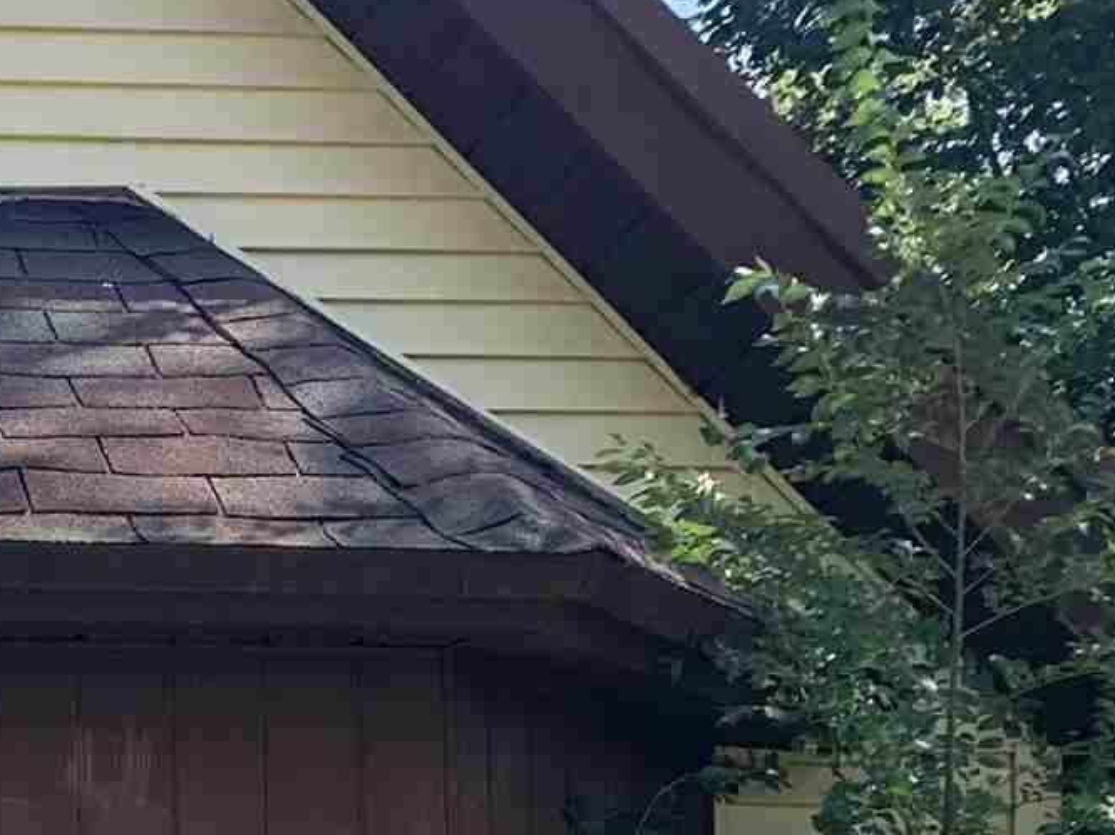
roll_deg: -1.5
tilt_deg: +1.6
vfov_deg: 11.5
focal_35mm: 120
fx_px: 3864
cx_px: -775
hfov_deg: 14.7
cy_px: 1491
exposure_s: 1/743
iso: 25
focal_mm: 4.25
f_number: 1.8
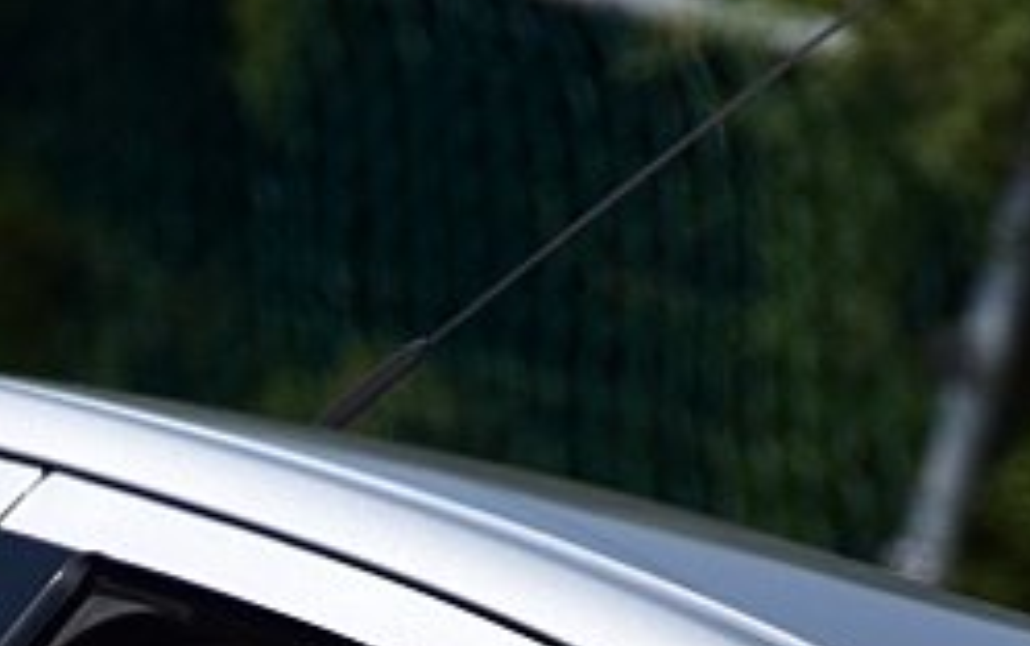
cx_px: -1460
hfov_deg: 0.8
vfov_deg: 0.5
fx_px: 75309
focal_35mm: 2681
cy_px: 1743
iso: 400
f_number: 7.1
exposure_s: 1/2000
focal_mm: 410
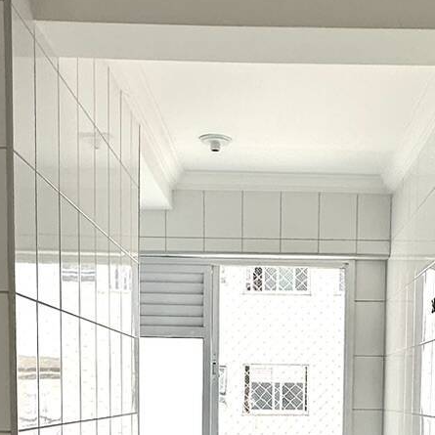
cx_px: 286
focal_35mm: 57
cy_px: 463
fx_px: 810
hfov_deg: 29.9
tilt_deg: -4.8
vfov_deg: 27.8
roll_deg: -2.0
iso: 40
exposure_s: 1/120
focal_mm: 2.22
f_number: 2.2
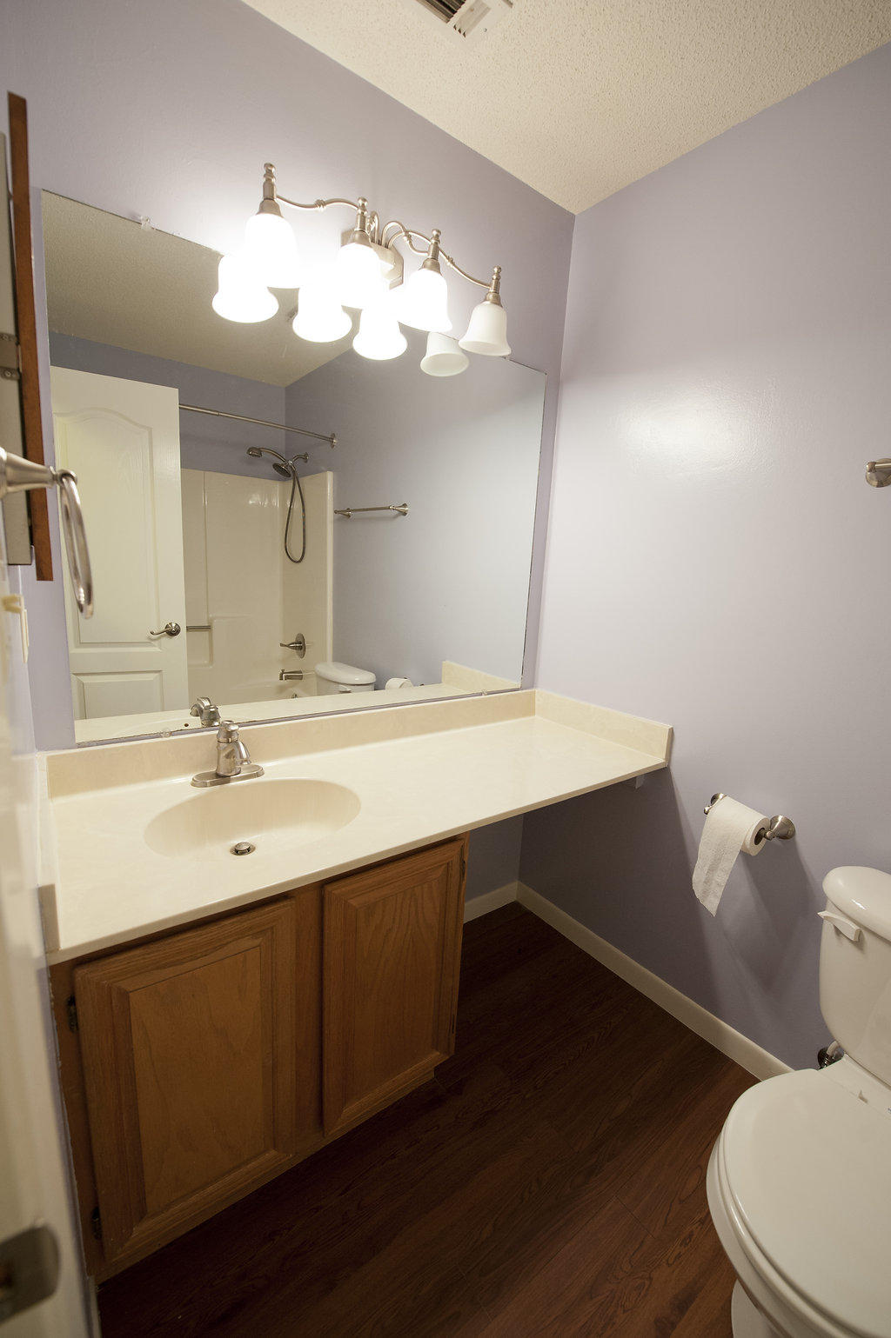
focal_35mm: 14
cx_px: 446
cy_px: 669
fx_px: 520
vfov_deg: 104.3
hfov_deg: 81.1
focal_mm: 14
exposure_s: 1/100
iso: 1000
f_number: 5
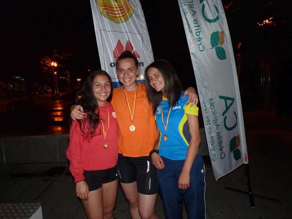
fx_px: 228
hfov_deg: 65.3
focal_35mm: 27
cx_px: 146
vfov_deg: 51.4
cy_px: 110
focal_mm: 4.8
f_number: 2.8
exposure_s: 1/30
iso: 400
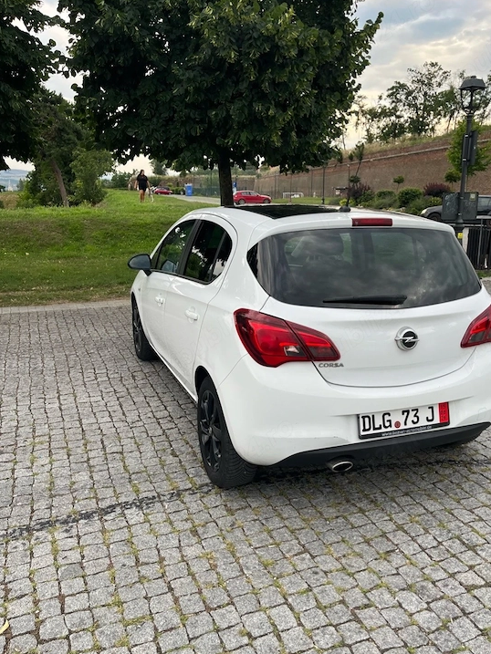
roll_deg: -0.2
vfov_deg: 61.6
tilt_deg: -15.3
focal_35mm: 29
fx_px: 548
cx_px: 270
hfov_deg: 48.2
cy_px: 344
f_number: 1.6
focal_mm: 5.1
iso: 40
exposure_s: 1/177
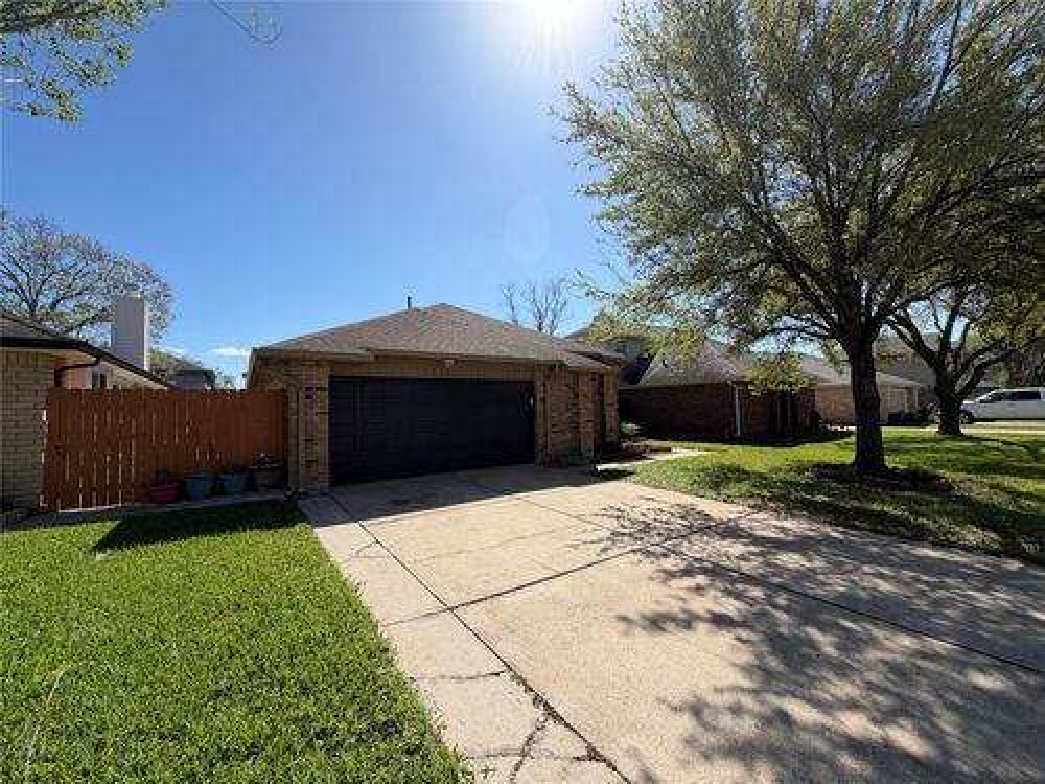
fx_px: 423
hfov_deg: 102.1
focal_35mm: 14
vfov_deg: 85.7
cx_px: 522
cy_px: 392
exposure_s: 1/914
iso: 20
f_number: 2.2
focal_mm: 2.22
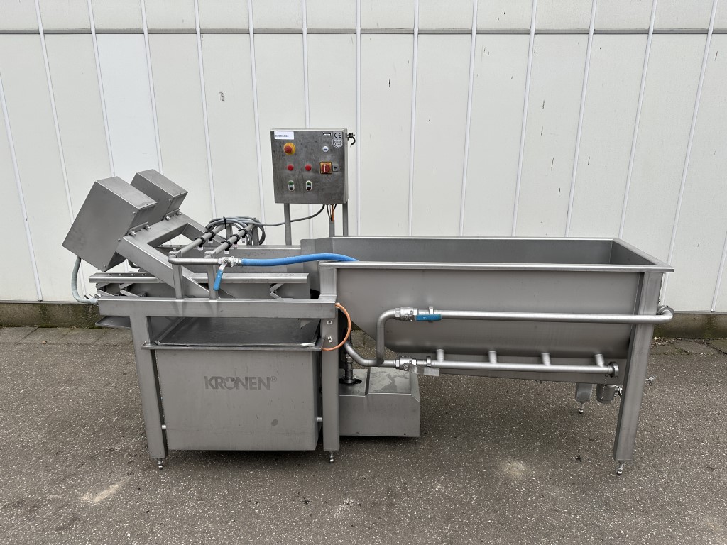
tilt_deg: -15.7
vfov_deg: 56.8
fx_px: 504
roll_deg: +0.0
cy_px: 272
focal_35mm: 24
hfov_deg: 71.6
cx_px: 364
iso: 80
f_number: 1.78
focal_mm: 6.86
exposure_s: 1/718
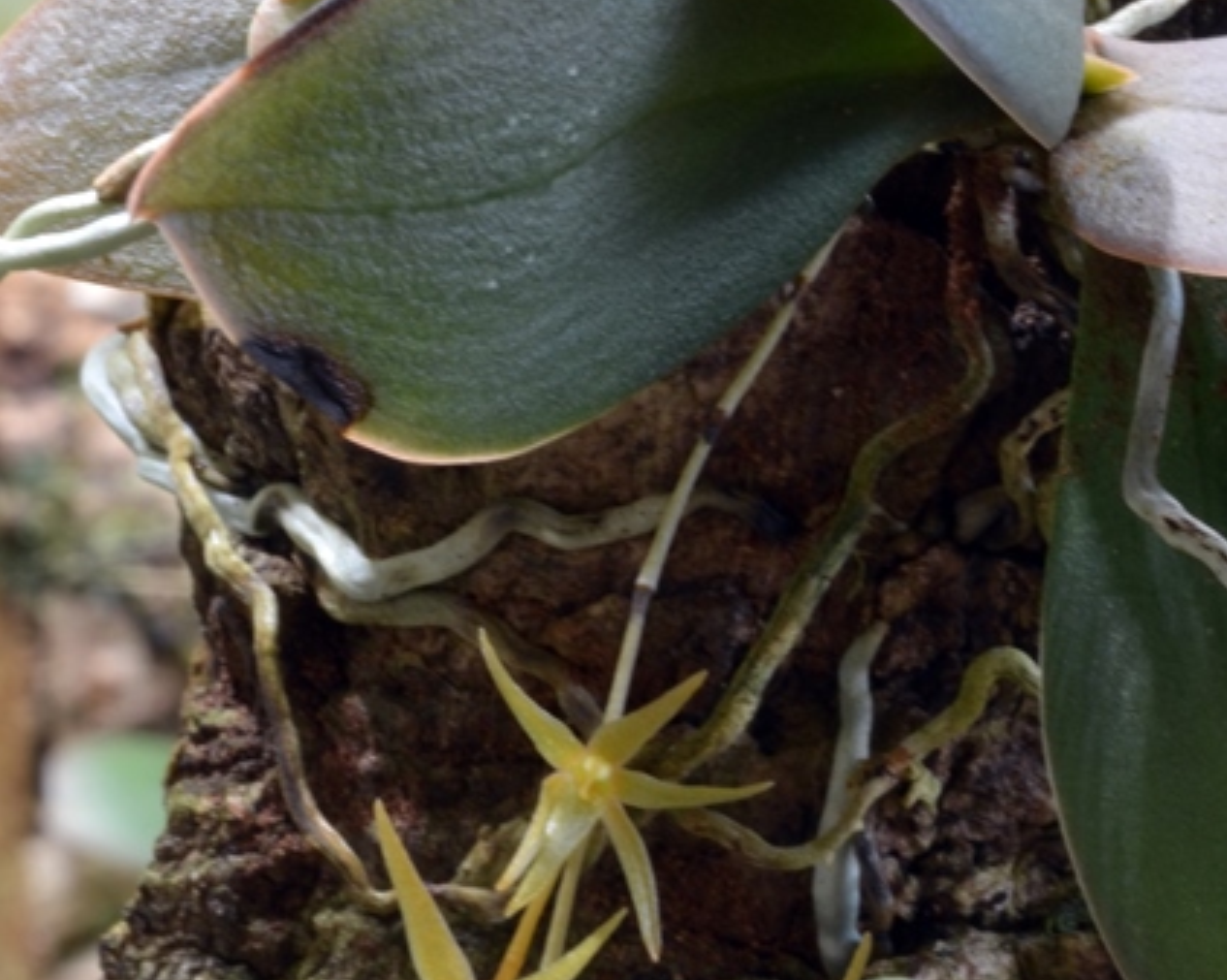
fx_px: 6968
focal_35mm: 192
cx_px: 614
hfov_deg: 10.1
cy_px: 794
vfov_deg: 8.0
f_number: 40
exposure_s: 2
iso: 250
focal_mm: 90
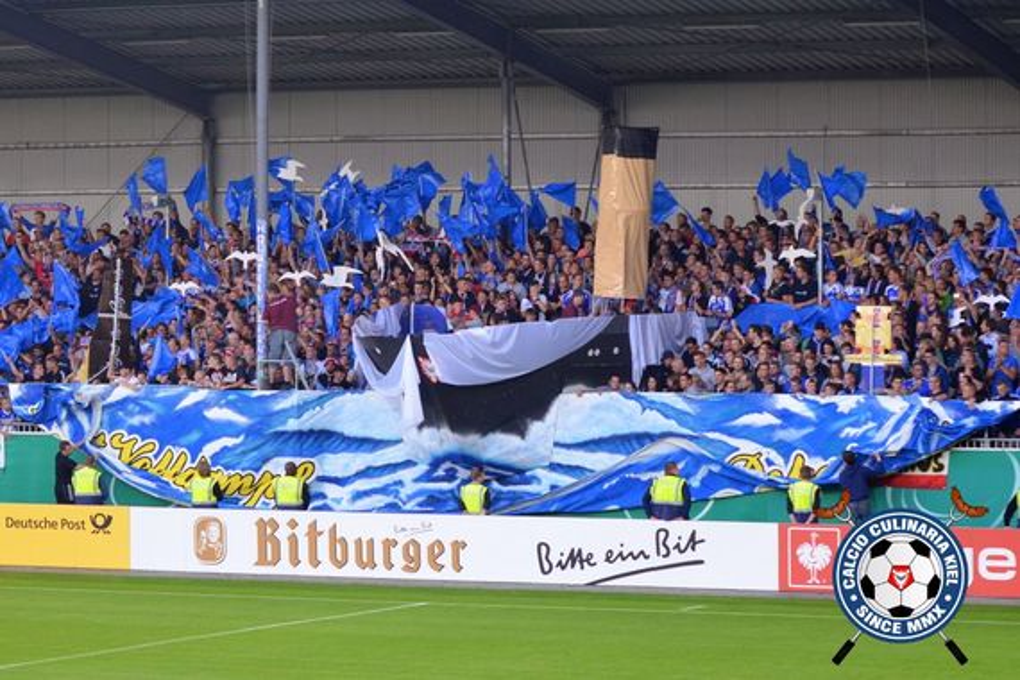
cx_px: 510
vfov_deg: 13.0
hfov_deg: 19.5
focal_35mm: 105
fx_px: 2975
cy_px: 340
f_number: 2.8
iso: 800
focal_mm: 70
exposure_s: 1/500
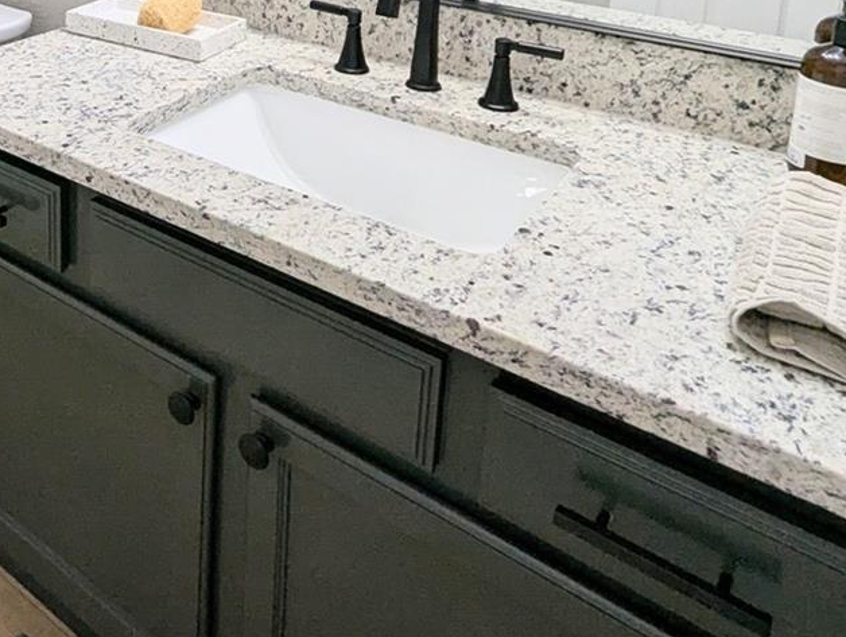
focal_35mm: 33
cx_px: 112
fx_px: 808
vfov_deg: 35.9
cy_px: -81
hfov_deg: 50.2
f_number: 2.2
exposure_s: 1/60
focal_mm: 1.95
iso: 63
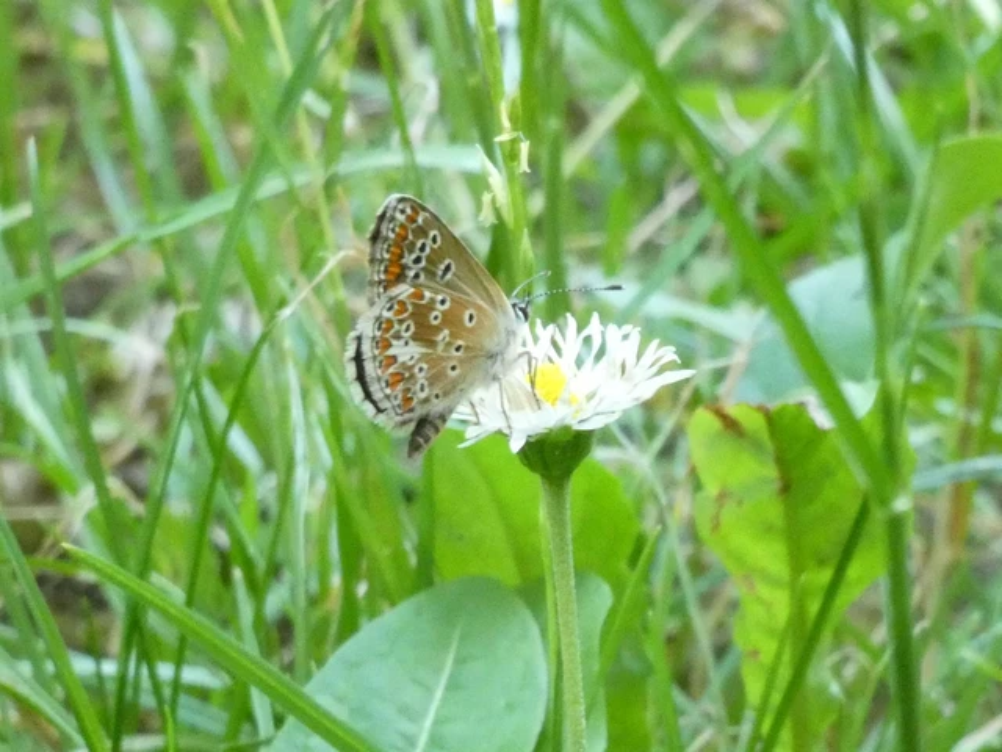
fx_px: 4747
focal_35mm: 164
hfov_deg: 12.0
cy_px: 376
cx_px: 501
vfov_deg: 9.1
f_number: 7.1
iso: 1250
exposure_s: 1/80
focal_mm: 29.5
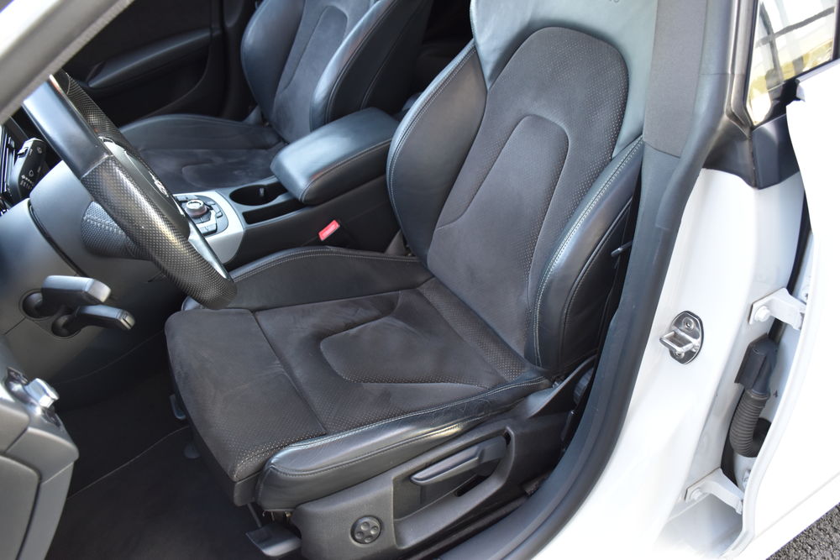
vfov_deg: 43.6
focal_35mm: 30
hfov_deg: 61.9
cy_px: 280
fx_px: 700
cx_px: 420
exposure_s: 1/60
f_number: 4
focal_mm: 20
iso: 800
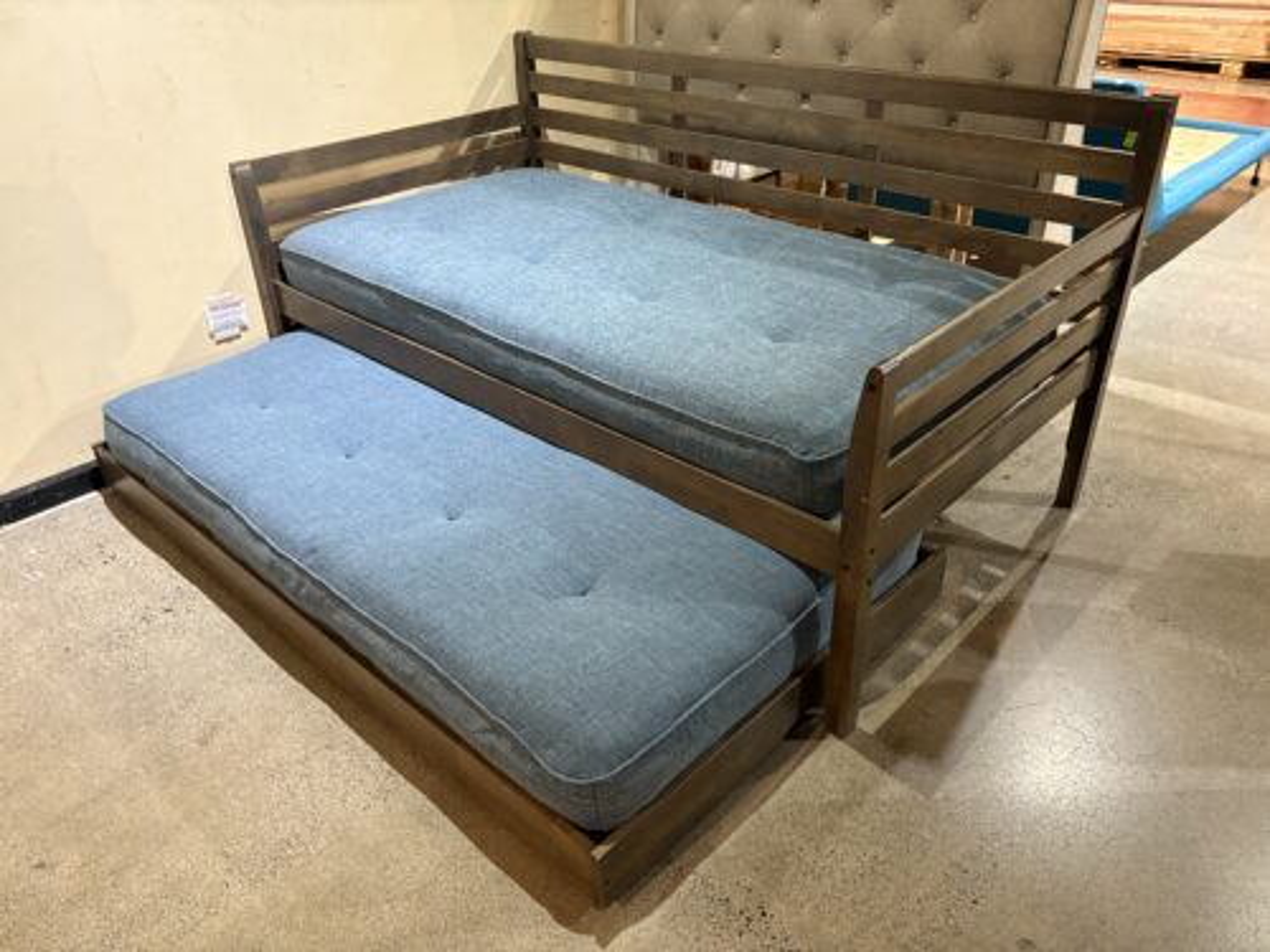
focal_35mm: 26
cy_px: 476
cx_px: 635
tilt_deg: -30.7
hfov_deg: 67.3
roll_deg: +1.5
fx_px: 954
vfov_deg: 53.1
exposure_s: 1/60
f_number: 1.6
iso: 400
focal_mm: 5.96
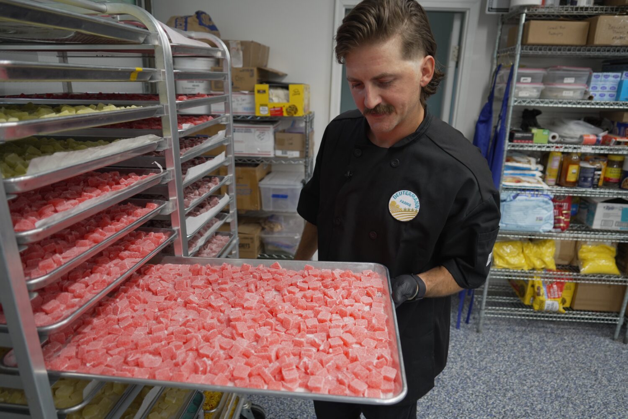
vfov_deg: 53.1
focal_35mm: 24
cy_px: 210
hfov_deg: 73.7
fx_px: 419
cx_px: 314
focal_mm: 24
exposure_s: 1/125
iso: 640
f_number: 3.5
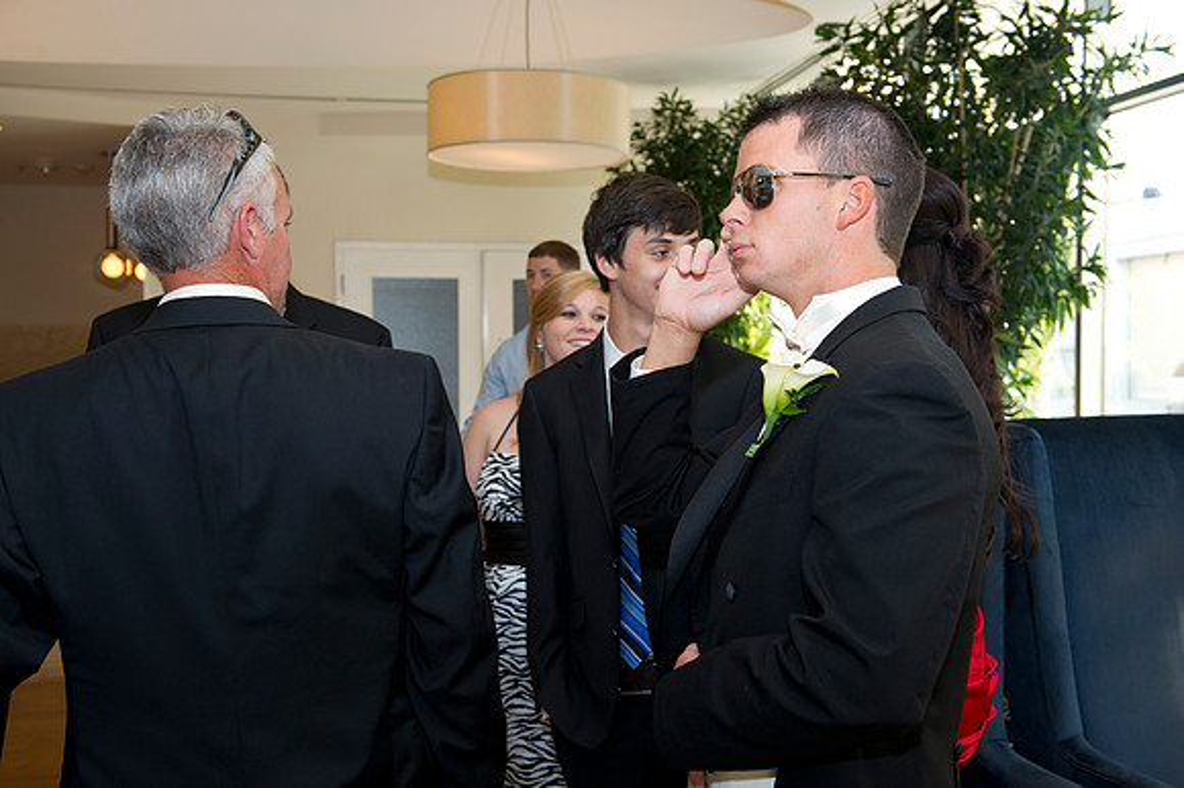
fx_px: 1380
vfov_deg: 31.9
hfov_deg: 46.4
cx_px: 592
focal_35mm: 42
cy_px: 394
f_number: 5.6
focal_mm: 42
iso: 640
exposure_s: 1/80
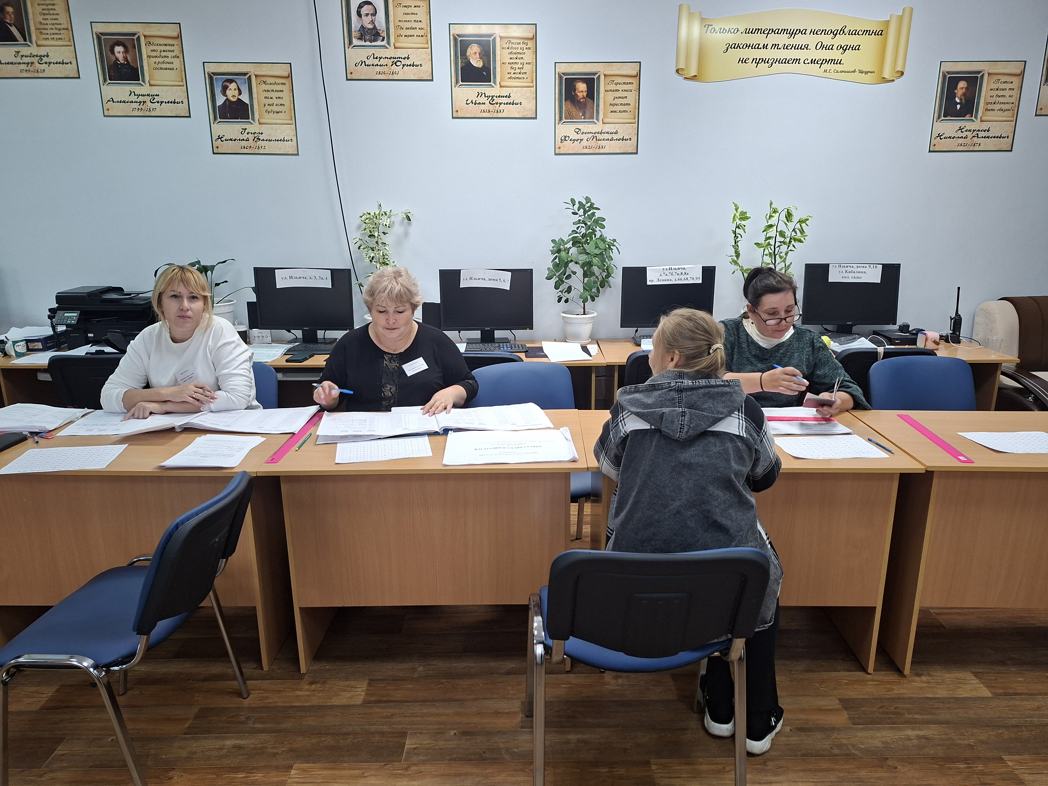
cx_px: 524
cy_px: 393
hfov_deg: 73.9
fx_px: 696
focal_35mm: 23
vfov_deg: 58.9
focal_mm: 5.54
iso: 200
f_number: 1.8
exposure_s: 1/100
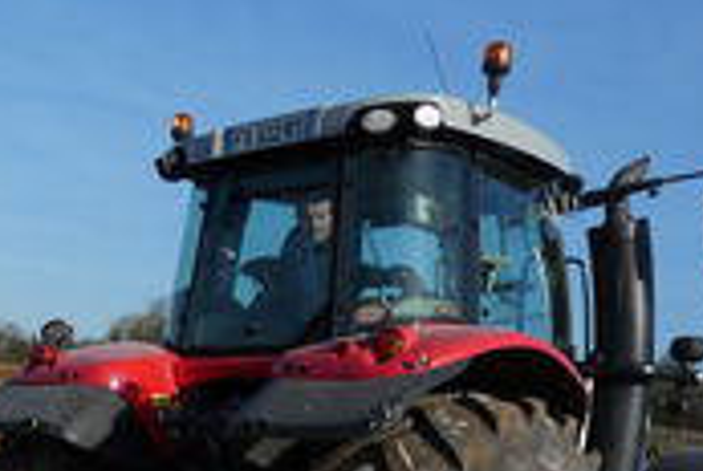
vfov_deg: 20.3
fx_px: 1174
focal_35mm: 60
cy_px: 652
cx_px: 150
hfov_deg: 32.5
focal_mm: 3.6
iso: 80
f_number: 4
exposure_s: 1/800
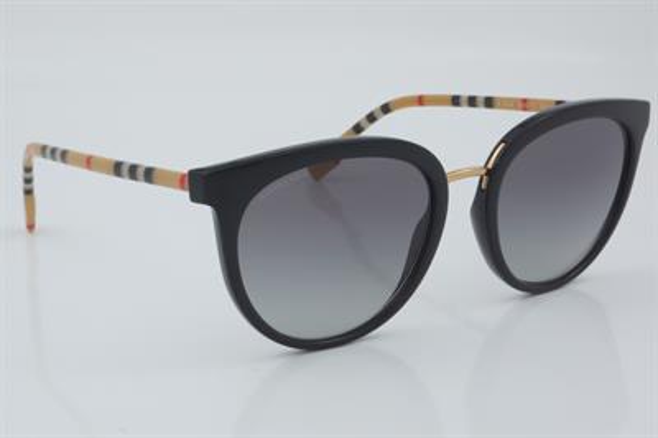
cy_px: 219
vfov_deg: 16.5
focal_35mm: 82
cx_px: 329
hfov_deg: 24.6
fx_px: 1507
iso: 100
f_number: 32
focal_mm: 55
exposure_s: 1/4
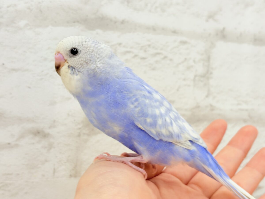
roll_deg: -0.1
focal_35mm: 52
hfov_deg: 36.8
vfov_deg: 28.0
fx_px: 398
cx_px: 132
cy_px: 100
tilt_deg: +2.3
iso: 32
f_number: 1.6
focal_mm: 5.96
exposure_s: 1/50
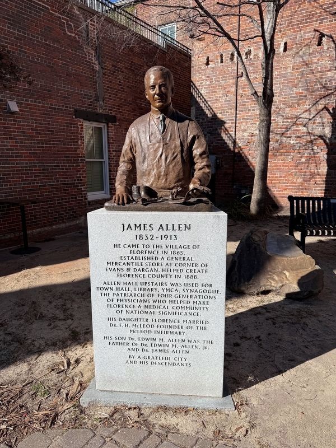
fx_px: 311
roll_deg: -0.3
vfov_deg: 71.6
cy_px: 224
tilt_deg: -11.4
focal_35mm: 24
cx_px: 168
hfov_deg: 56.8
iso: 80
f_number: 1.78
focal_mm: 6.76
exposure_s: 1/4673
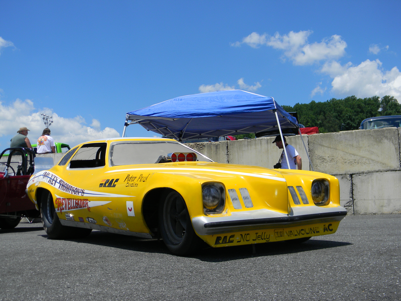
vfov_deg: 35.1
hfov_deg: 45.8
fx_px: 475
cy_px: 150
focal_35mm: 41
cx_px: 200
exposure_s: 1/302
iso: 80
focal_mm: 7.3
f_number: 7.6
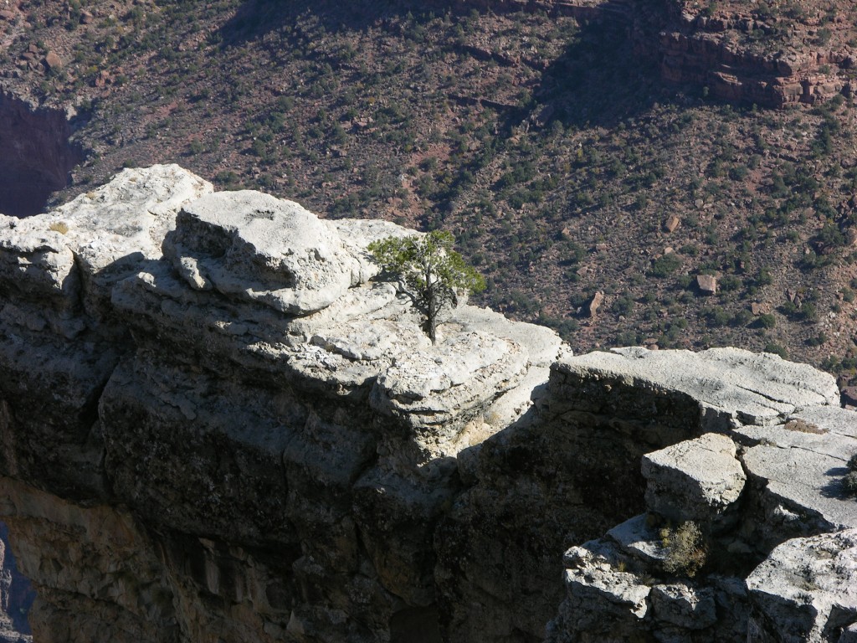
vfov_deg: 9.3
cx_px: 428
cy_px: 322
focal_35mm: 160
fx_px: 3961
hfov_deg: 12.3
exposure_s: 1/286
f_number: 5.6
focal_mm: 41.1
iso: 50
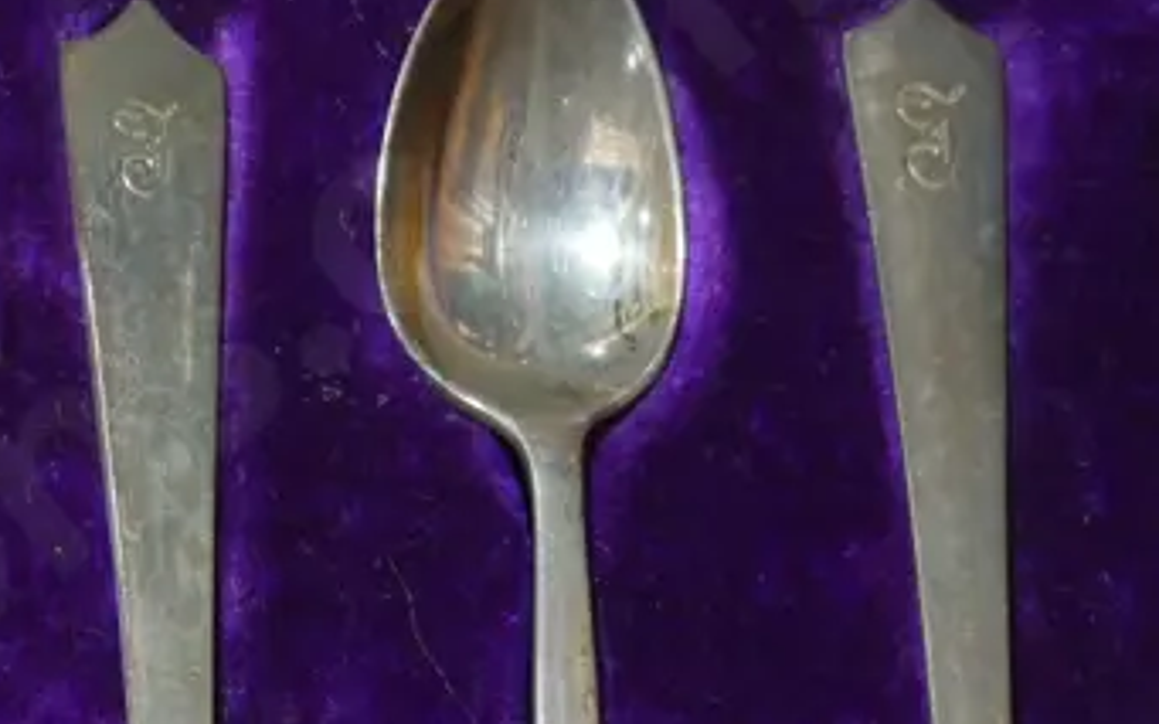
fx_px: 5432
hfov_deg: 11.7
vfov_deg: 7.6
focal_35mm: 172
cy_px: 884
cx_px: -479
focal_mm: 27
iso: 1250
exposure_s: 1/60
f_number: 5.6
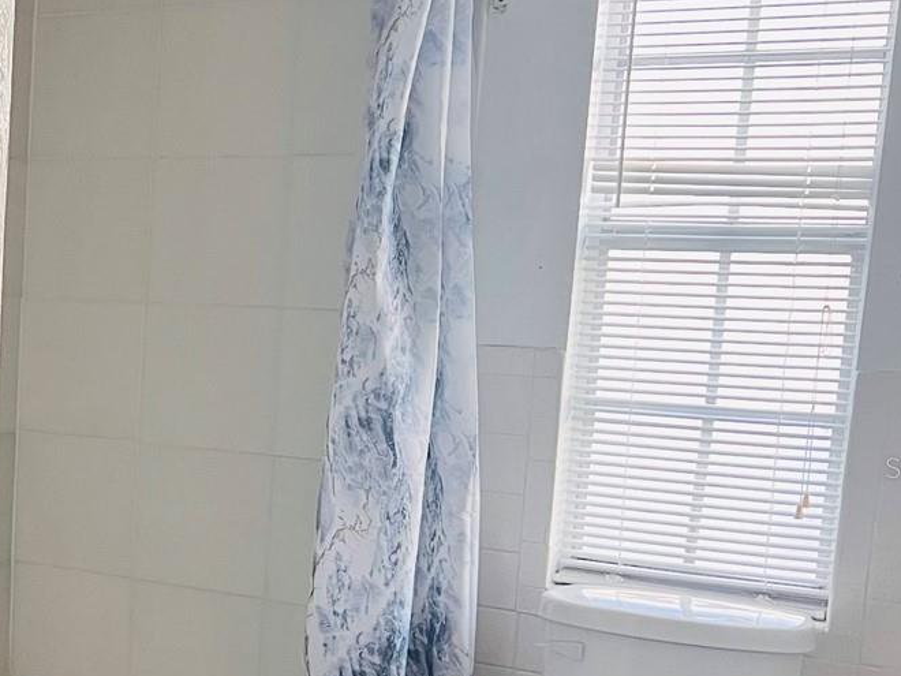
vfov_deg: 23.2
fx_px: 1640
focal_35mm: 63
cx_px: -78
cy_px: 467
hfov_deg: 28.1
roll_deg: -1.8
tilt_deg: -7.4
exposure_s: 1/60
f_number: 1.5
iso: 250
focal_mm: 5.7
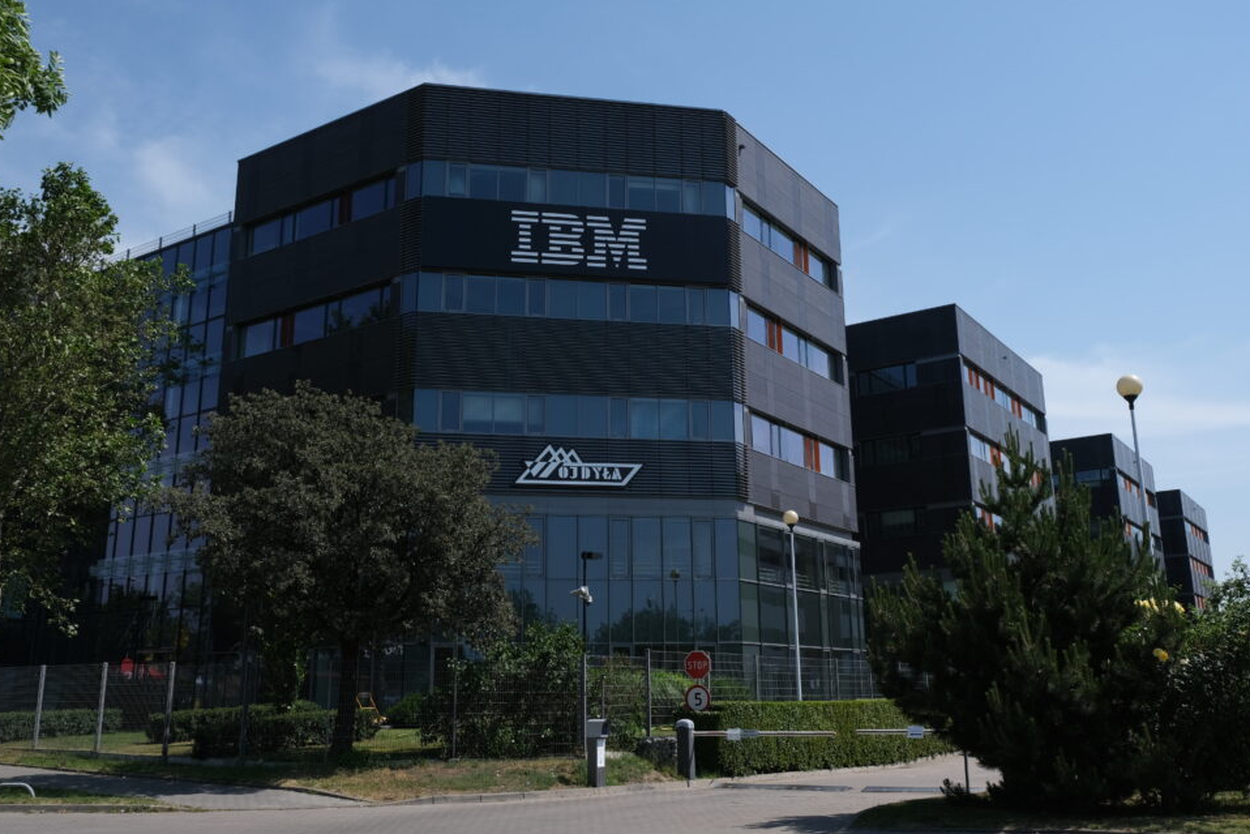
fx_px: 1076
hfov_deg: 60.3
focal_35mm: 31
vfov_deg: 42.3
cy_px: 396
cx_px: 630
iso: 160
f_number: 8
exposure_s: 1/320
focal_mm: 19.6
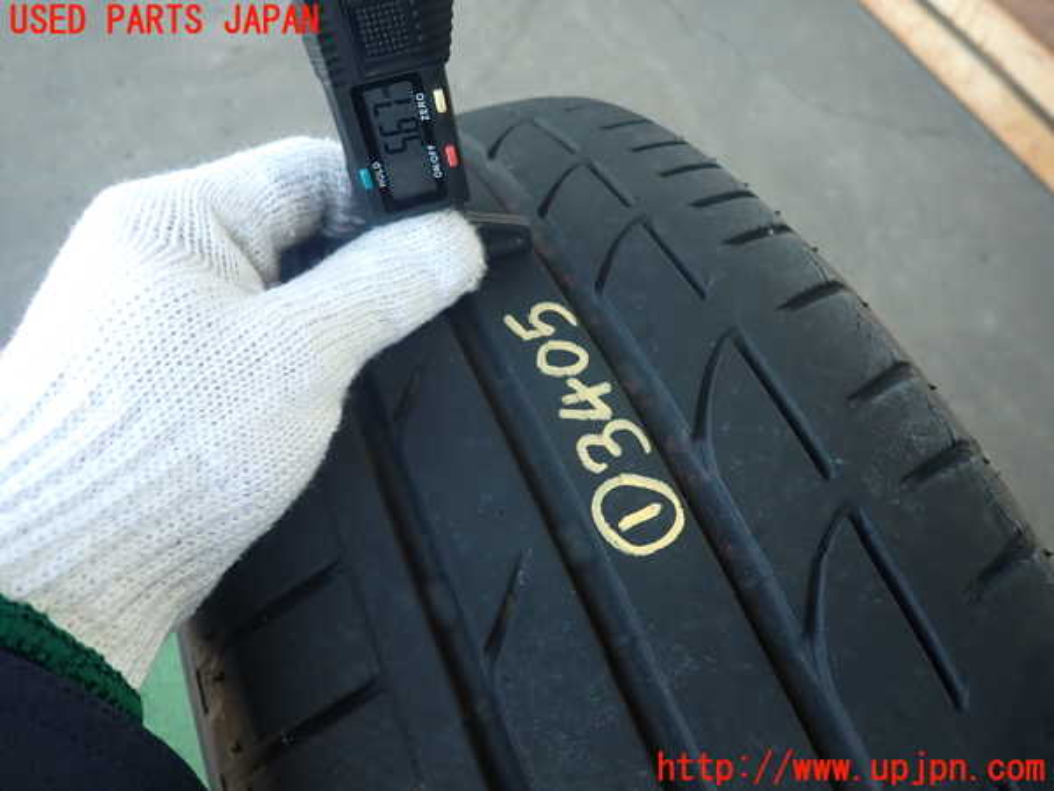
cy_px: 396
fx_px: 761
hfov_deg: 69.4
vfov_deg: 54.9
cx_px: 527
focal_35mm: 25
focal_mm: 4.5
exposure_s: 1/60
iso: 125
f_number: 2
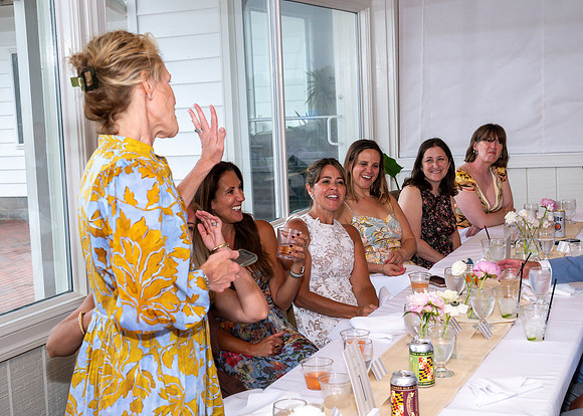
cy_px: 205
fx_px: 907
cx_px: 245
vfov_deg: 25.8
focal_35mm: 55
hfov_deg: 35.6
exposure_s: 1/250
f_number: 7.1
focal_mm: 47
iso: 640
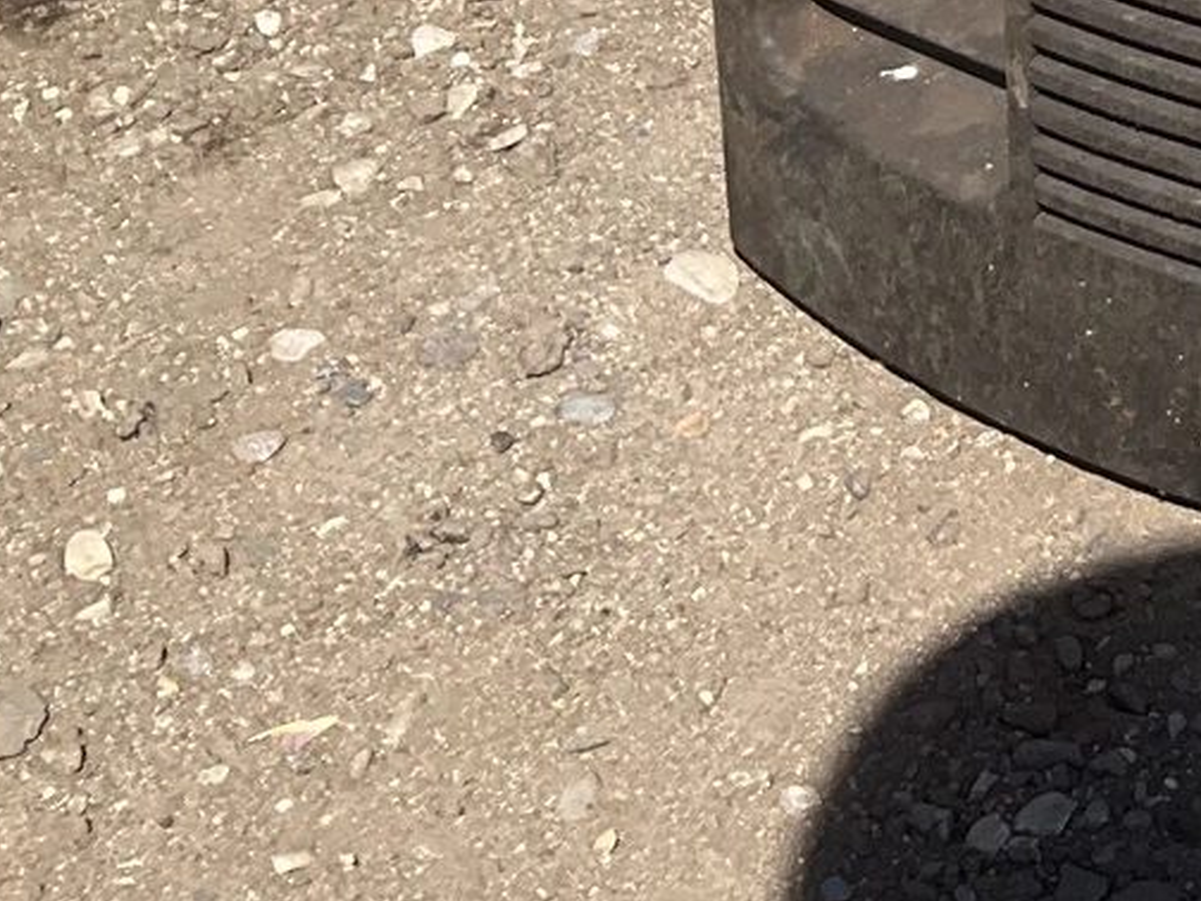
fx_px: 3990
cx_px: 2083
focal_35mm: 115
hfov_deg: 15.1
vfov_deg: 12.0
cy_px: -625
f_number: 1.8
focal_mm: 3
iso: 25
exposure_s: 1/1490
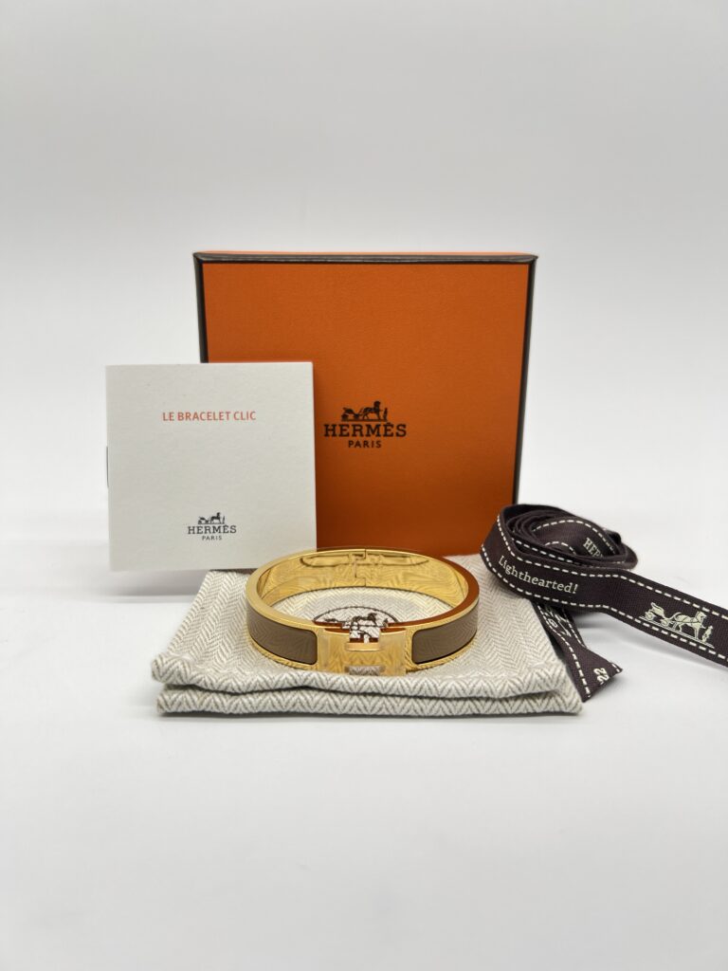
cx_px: 364
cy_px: 486
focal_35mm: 26
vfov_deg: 67.3
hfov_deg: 53.1
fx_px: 729
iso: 32
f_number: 1.5
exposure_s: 1/128
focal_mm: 5.7
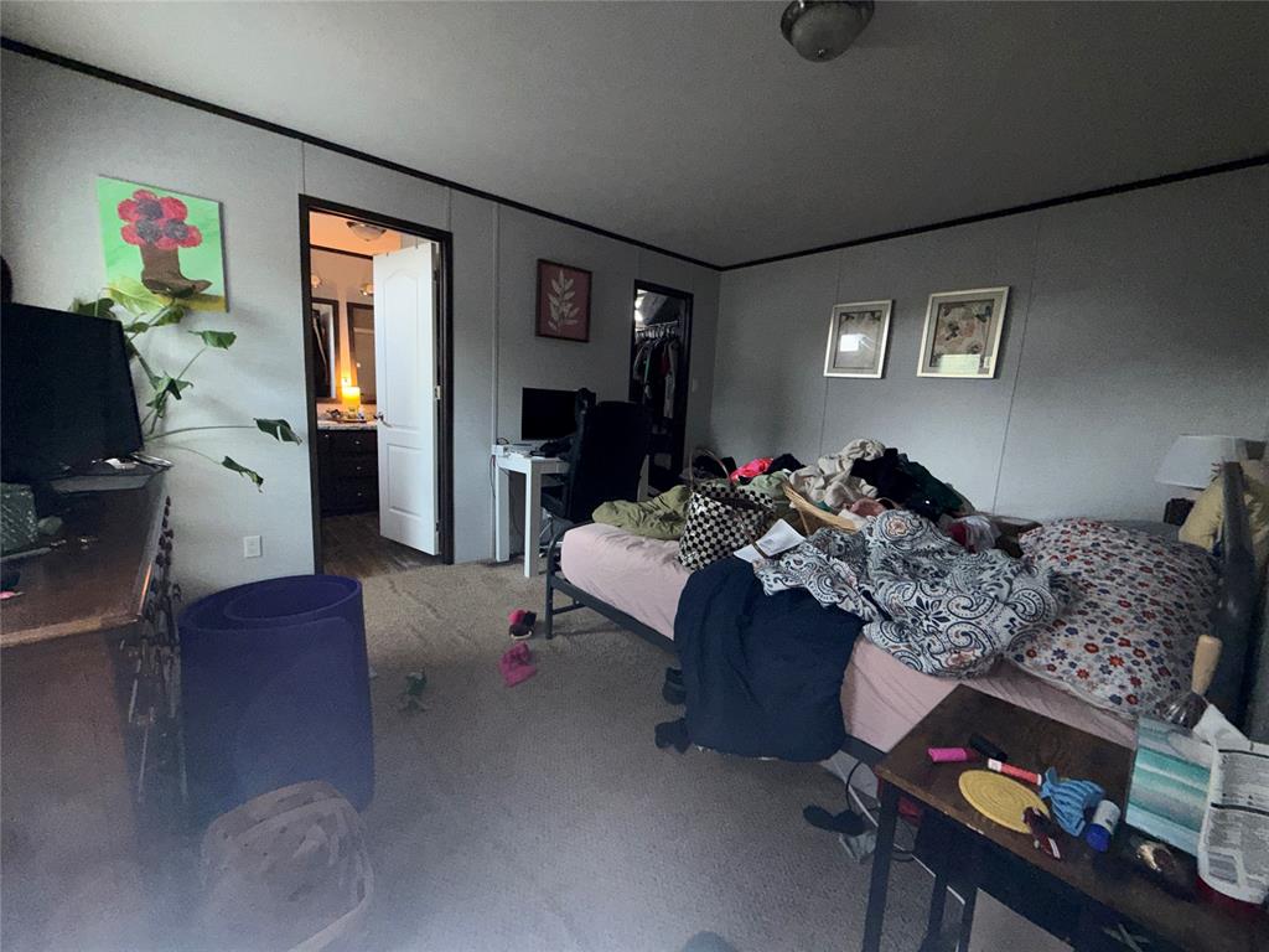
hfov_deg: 102.1
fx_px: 513
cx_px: 634
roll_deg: -2.3
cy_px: 476
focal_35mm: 14
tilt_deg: -8.4
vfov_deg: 85.7
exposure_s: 1/52
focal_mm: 2.22
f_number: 2.2
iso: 80
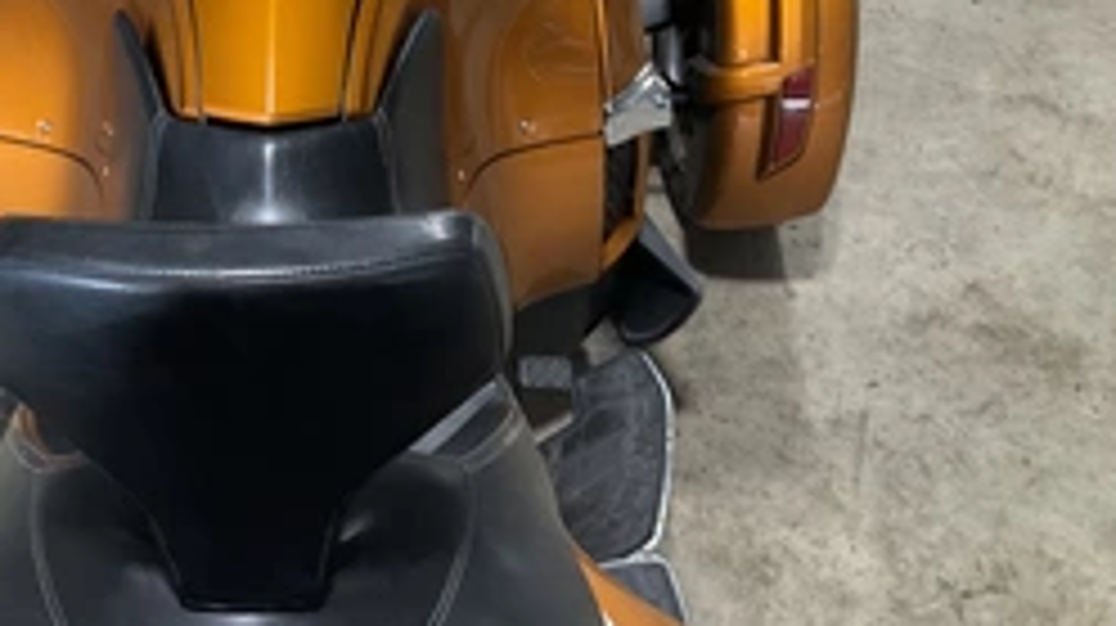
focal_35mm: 51
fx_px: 1508
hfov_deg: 39.3
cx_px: 248
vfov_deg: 23.1
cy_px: 122
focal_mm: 3
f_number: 1.8
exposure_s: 1/60
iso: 160
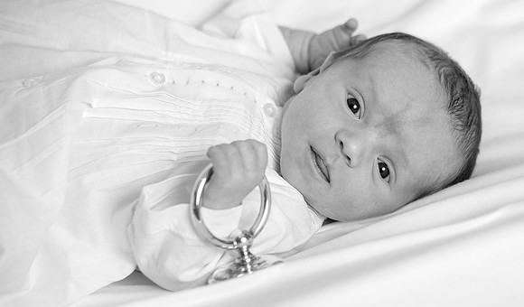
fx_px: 3624
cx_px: 325
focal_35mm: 258
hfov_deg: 8.3
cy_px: 214
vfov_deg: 4.9
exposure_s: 1/160
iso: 125
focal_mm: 200
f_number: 5.6
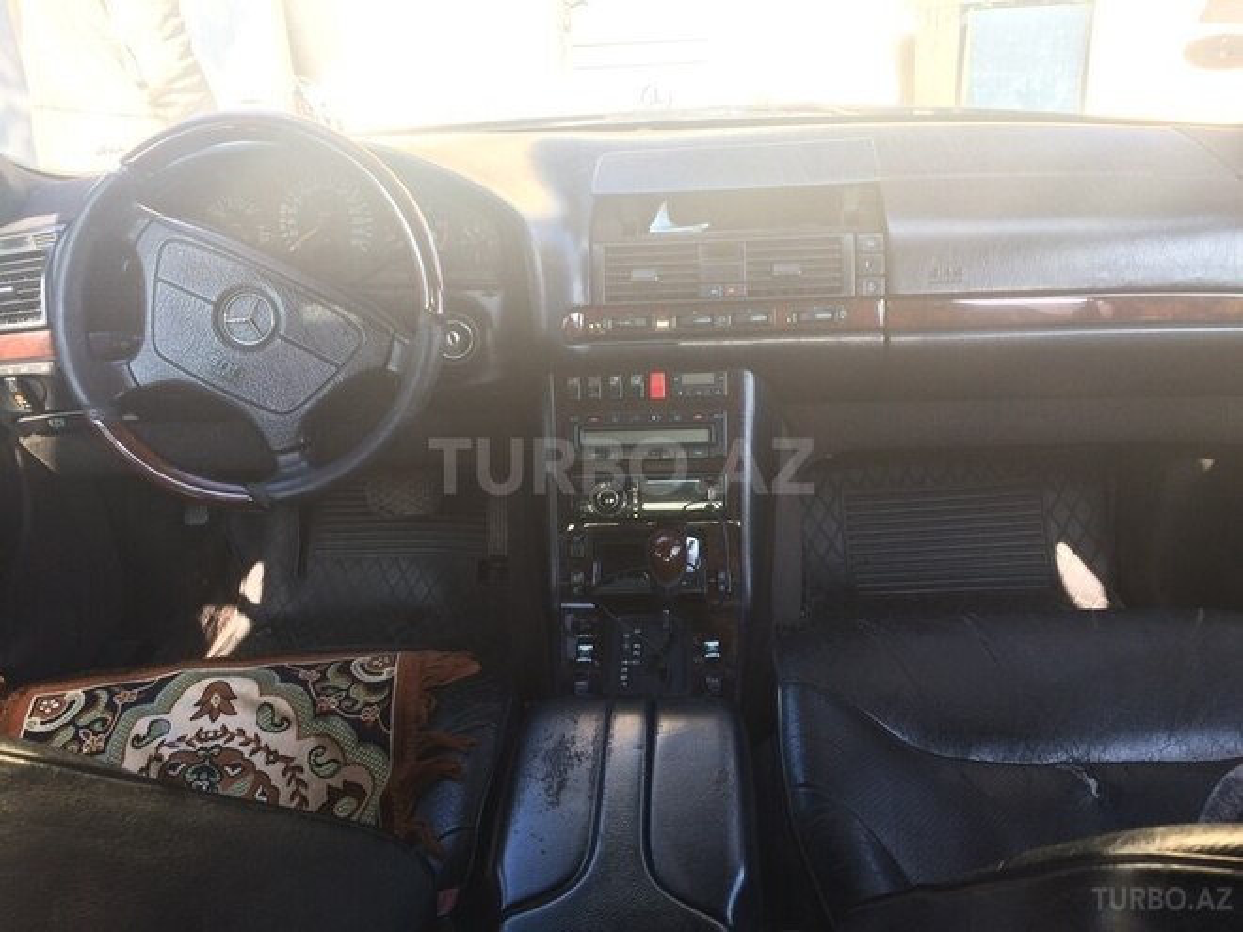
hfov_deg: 61.7
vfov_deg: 48.2
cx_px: 622
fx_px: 1041
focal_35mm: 29
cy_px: 466
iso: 50
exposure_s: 1/100
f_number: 2.2
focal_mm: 4.15
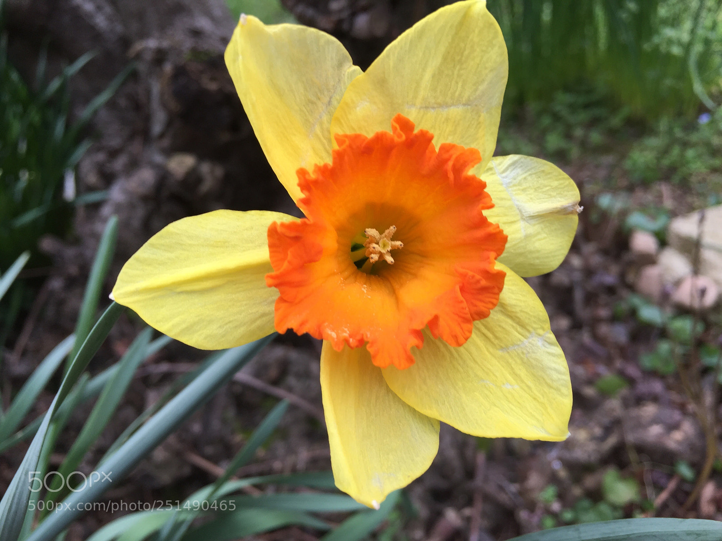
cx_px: 361
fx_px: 605
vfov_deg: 48.2
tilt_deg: -43.6
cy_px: 270
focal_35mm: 29
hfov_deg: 61.7
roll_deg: +22.7
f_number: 2.2
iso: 32
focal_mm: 4.15
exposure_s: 1/176
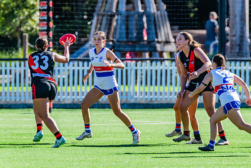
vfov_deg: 2.0
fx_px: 4887
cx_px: 144
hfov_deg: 2.9
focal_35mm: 701
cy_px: 80
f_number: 8
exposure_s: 1/1250
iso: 800
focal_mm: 600
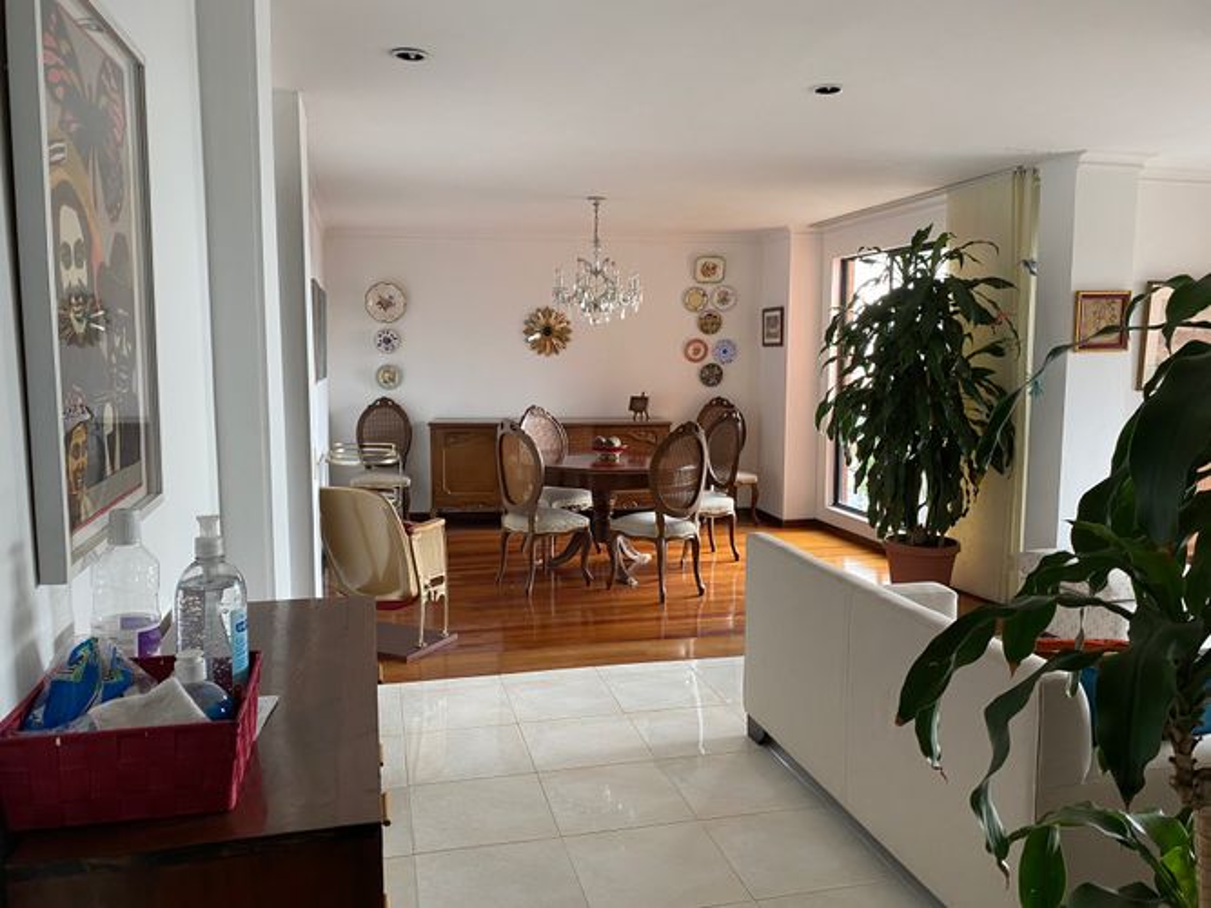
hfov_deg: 67.3
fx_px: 909
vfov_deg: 53.0
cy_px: 454
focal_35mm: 26
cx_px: 606
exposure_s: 1/60
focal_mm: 4.25
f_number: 1.8
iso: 80
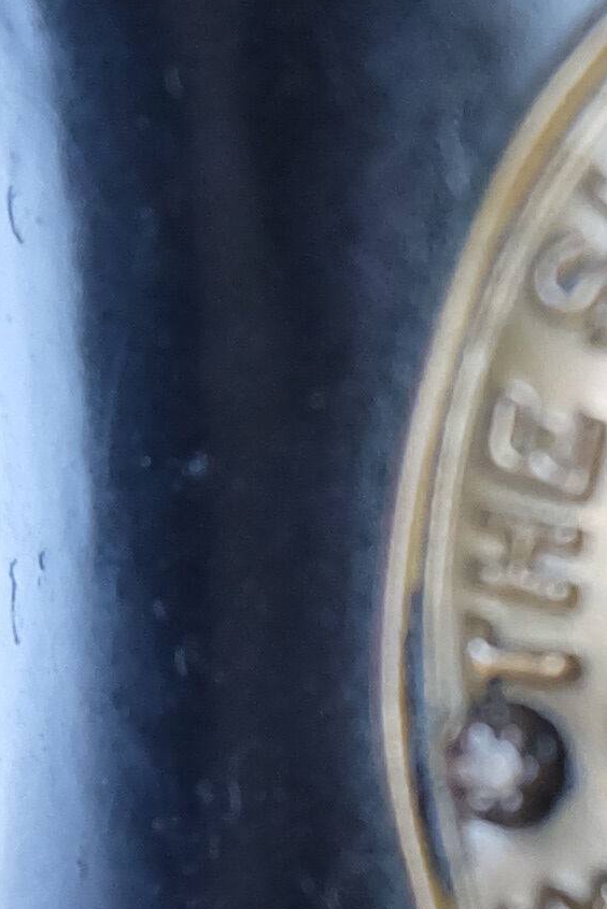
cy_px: 1060
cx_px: 893
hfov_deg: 9.6
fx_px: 3512
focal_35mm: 139
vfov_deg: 14.3
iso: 2000
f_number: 4
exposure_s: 1/30
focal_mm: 16
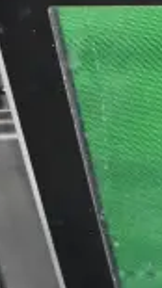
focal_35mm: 124
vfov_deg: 17.2
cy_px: 213
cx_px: 479
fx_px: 948
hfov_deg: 8.3
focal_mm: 20
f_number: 6.3
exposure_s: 1/160
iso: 6400
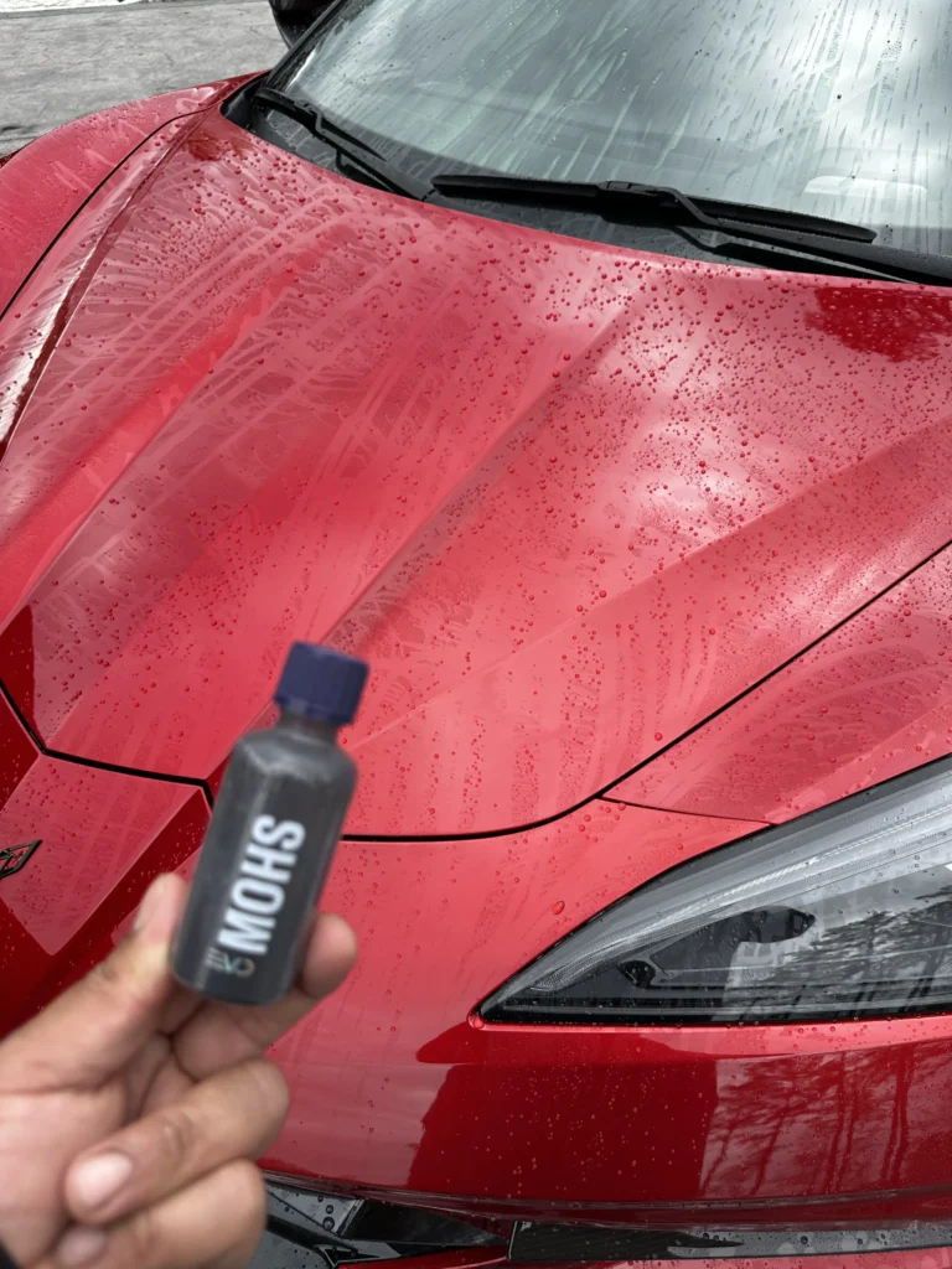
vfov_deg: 71.6
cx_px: 476
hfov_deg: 56.8
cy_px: 634
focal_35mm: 24
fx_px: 880
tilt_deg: -41.9
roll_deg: +0.8
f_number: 1.78
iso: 80
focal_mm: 6.86
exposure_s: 1/1131
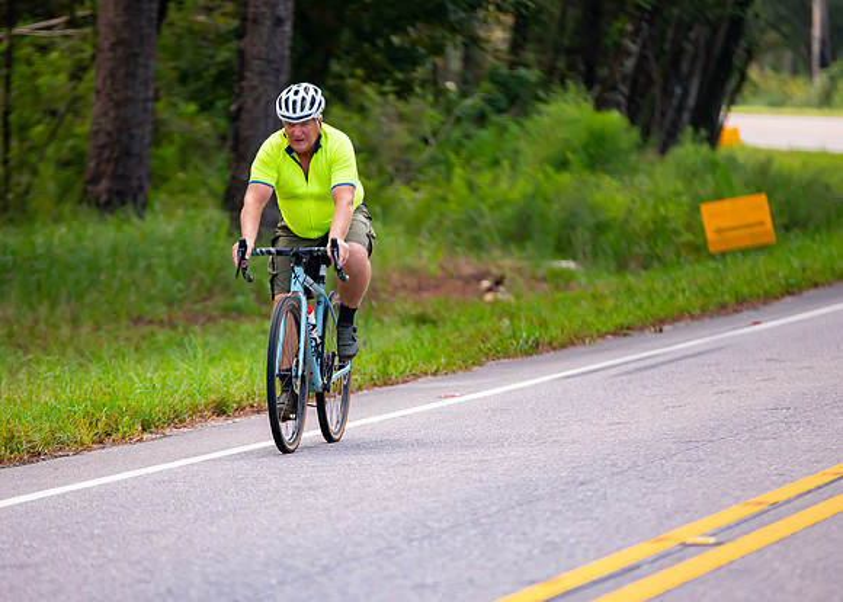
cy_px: 369
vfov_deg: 5.3
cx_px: 336
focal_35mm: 274
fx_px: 6547
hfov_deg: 7.4
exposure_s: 1/640
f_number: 2.8
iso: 500
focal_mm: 200
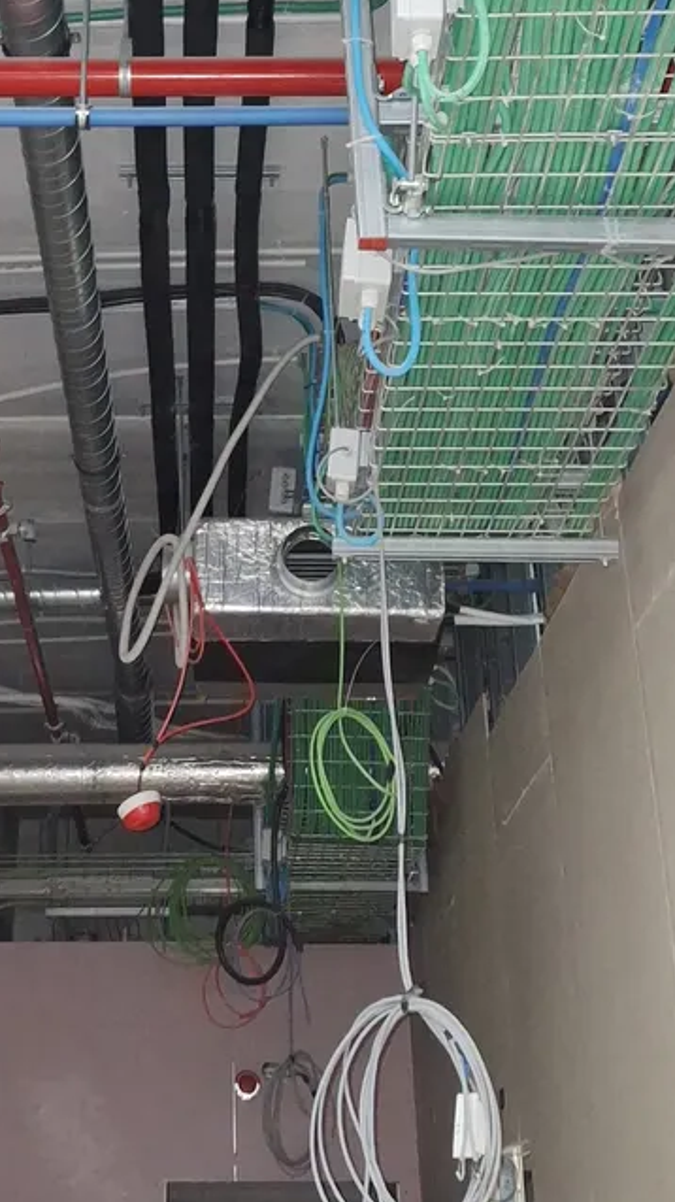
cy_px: 92
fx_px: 1879
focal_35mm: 59
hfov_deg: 20.2
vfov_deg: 33.4
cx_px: 163
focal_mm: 5.54
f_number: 1.8
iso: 25
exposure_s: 1/17
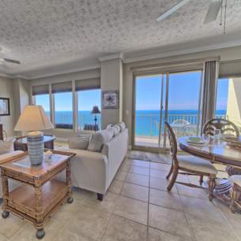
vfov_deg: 87.4
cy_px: 123
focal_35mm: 16
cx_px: 83
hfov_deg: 84.7
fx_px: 126
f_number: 13
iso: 800
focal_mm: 12
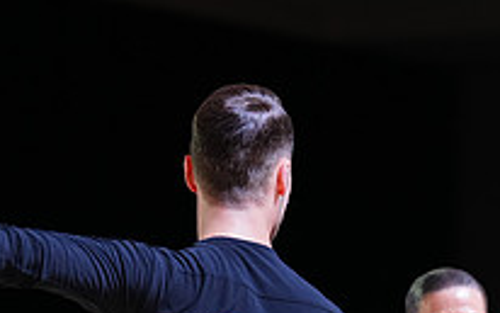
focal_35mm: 316
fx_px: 4308
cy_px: 565
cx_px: 353
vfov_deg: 4.1
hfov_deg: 6.6
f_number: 2.8
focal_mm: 110
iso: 800
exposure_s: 1/400
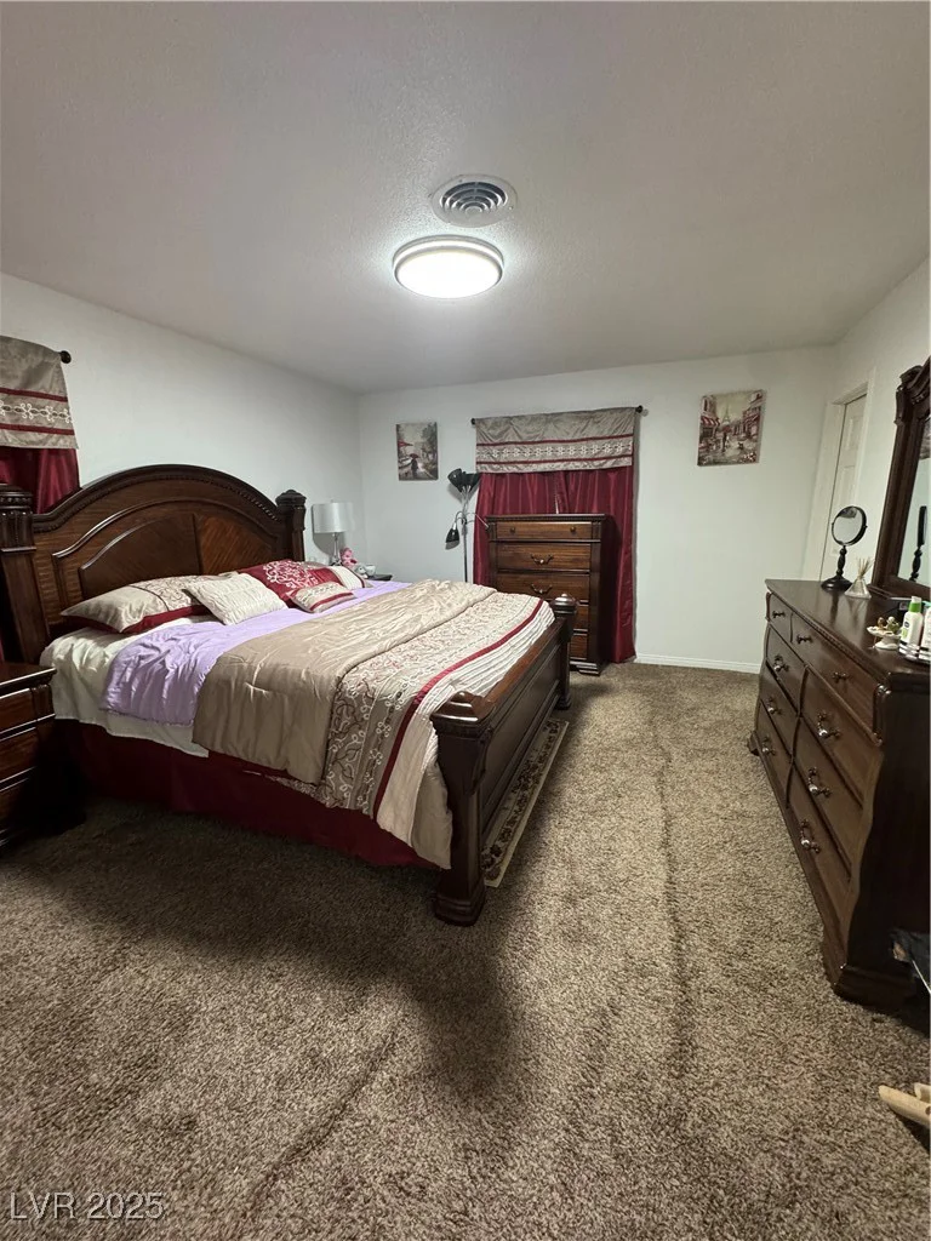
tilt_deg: -12.6
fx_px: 502
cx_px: 466
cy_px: 620
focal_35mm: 14
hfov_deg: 85.7
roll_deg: +1.5
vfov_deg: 102.1
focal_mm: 2.22
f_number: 2.2
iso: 400
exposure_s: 1/60
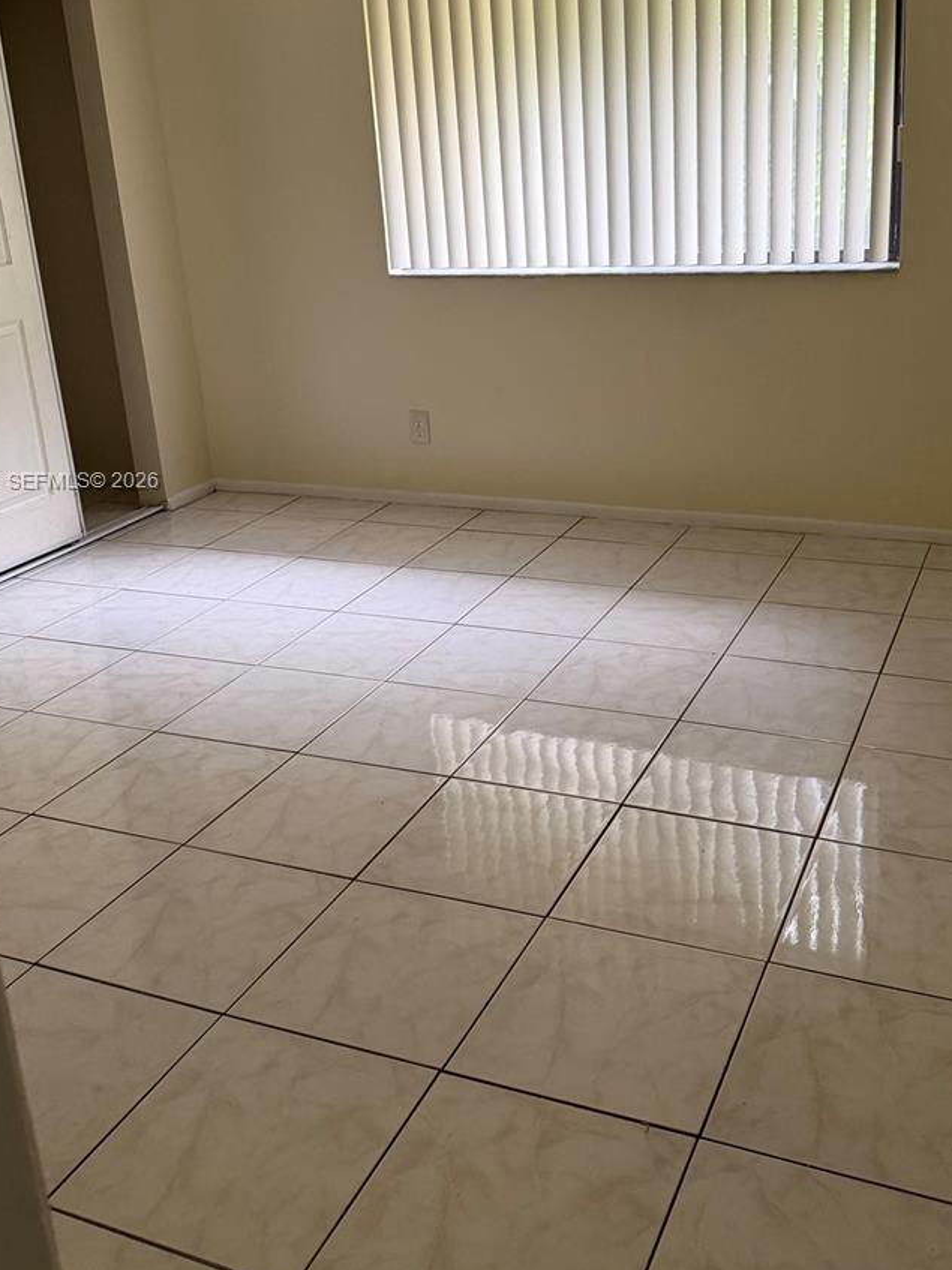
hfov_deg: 41.6
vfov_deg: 53.4
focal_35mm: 34
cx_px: 556
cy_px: 483
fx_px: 1247
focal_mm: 6.76
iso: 250
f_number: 1.78
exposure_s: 1/60
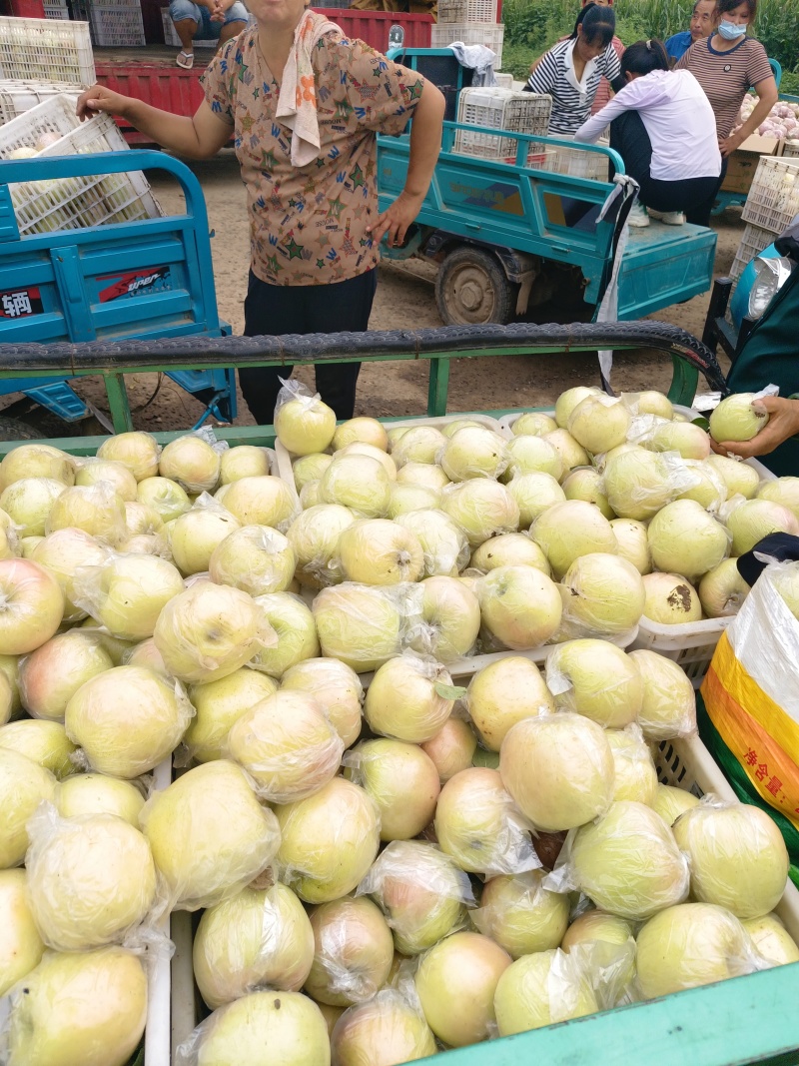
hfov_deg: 58.9
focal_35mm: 23
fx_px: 708
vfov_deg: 73.9
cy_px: 533
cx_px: 400
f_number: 1.88
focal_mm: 5.5
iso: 50
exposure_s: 1/1030
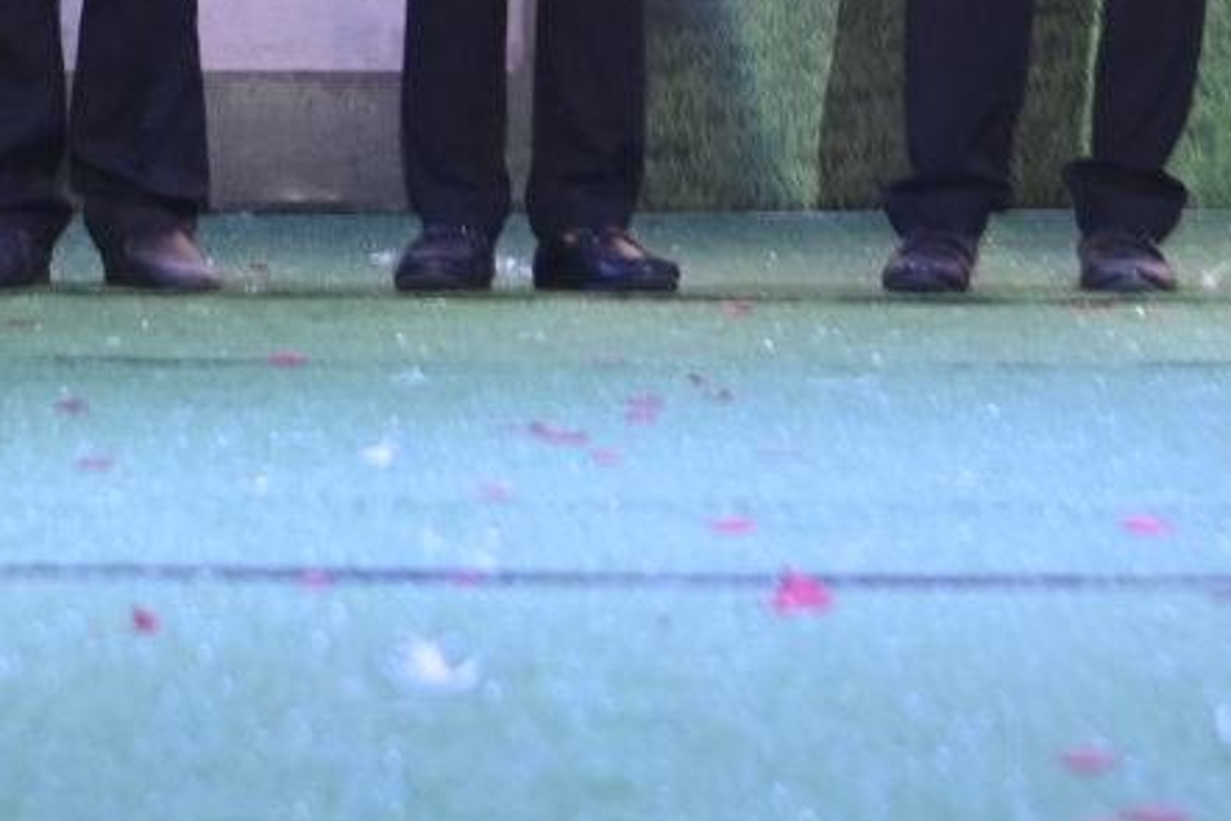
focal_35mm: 176
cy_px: -565
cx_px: -61
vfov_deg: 7.6
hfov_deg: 11.5
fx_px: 6020
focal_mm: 48
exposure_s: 1/250
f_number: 4
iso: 2500
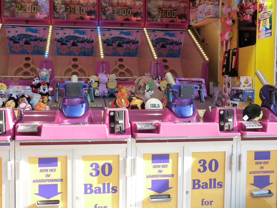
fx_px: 352
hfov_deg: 42.9
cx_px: 138
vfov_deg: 32.9
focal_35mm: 44
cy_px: 104
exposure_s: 1/100
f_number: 3.2
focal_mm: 7.9
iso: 160
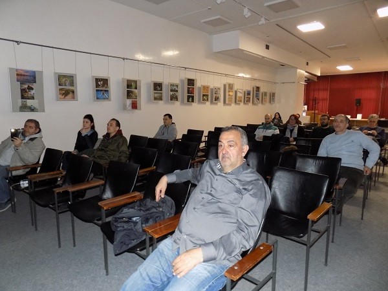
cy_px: 146
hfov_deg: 73.9
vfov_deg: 58.9
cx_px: 194
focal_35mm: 23
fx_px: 258
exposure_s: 1/30
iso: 400
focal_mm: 4
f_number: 3.1
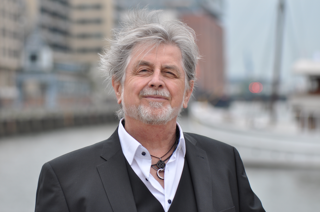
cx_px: 160
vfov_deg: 8.7
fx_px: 1398
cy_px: 106
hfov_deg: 13.1
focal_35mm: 158
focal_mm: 105
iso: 200
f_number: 4
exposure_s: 1/1000
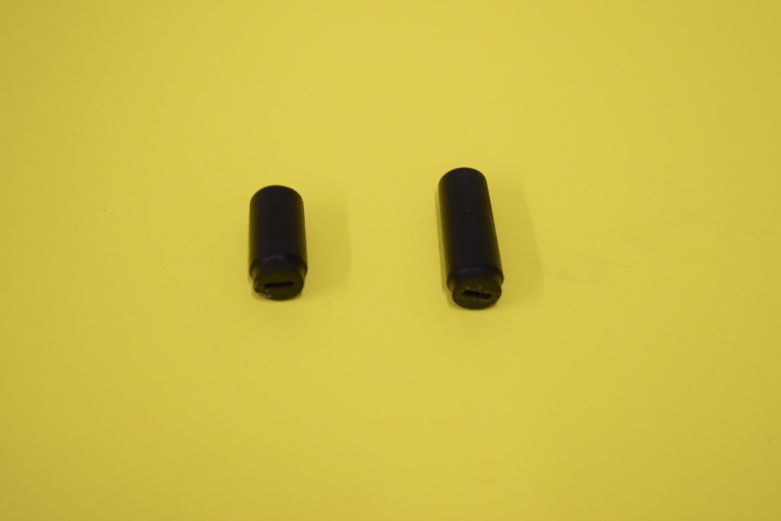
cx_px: 390
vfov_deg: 16.6
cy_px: 260
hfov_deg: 24.6
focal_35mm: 82
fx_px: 1790
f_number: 5.6
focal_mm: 55
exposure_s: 1/125
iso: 1250
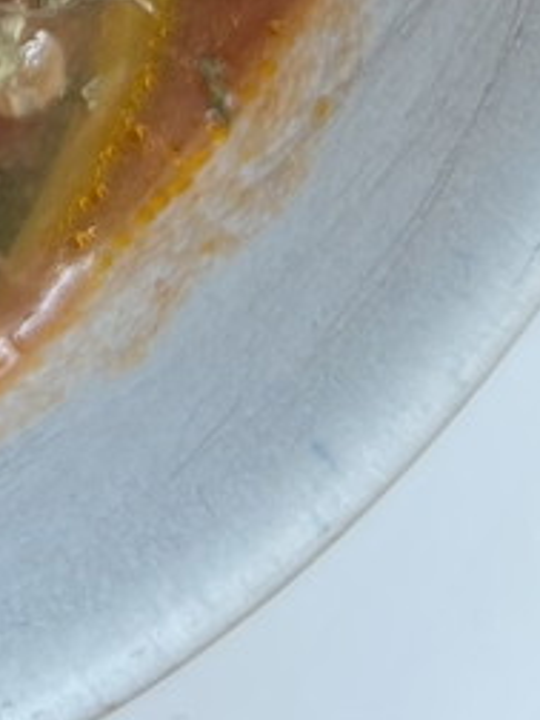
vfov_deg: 11.2
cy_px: -580
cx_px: -689
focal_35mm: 165
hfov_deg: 8.4
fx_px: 3432
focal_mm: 5.7
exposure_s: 1/60
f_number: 1.5
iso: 64
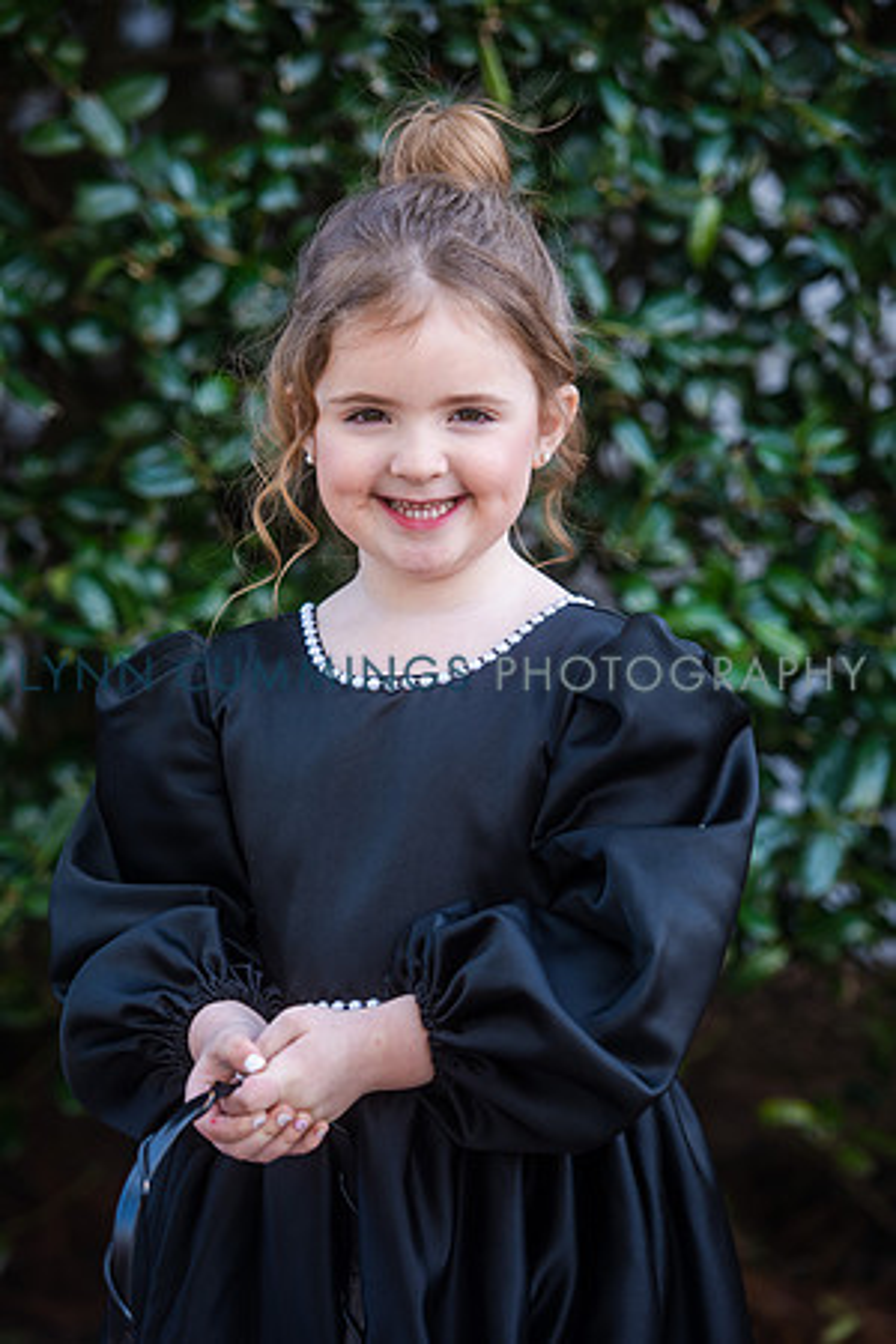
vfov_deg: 16.4
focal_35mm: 125
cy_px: 672
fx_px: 4666
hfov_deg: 11.0
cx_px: 448
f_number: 3.5
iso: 80
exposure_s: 1/125
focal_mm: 125
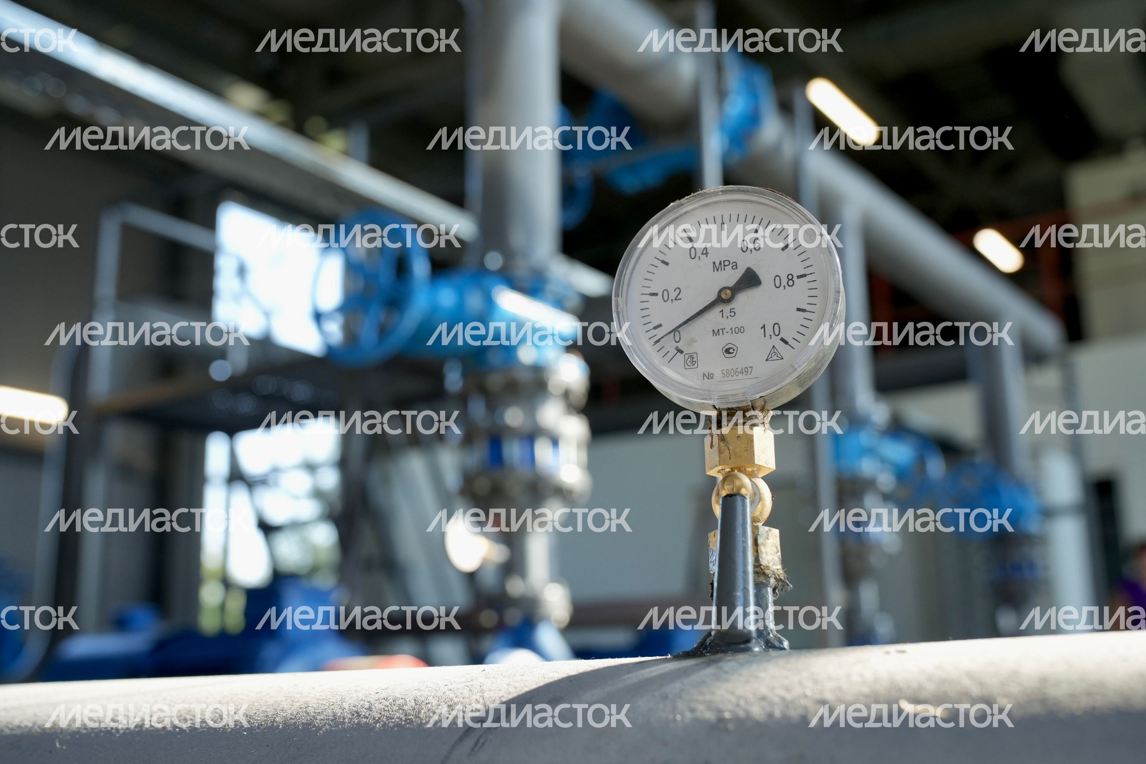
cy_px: 382
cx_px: 573
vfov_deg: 33.4
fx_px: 1273
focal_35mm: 40
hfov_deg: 48.5
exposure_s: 1/250
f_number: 4
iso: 500
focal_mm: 40
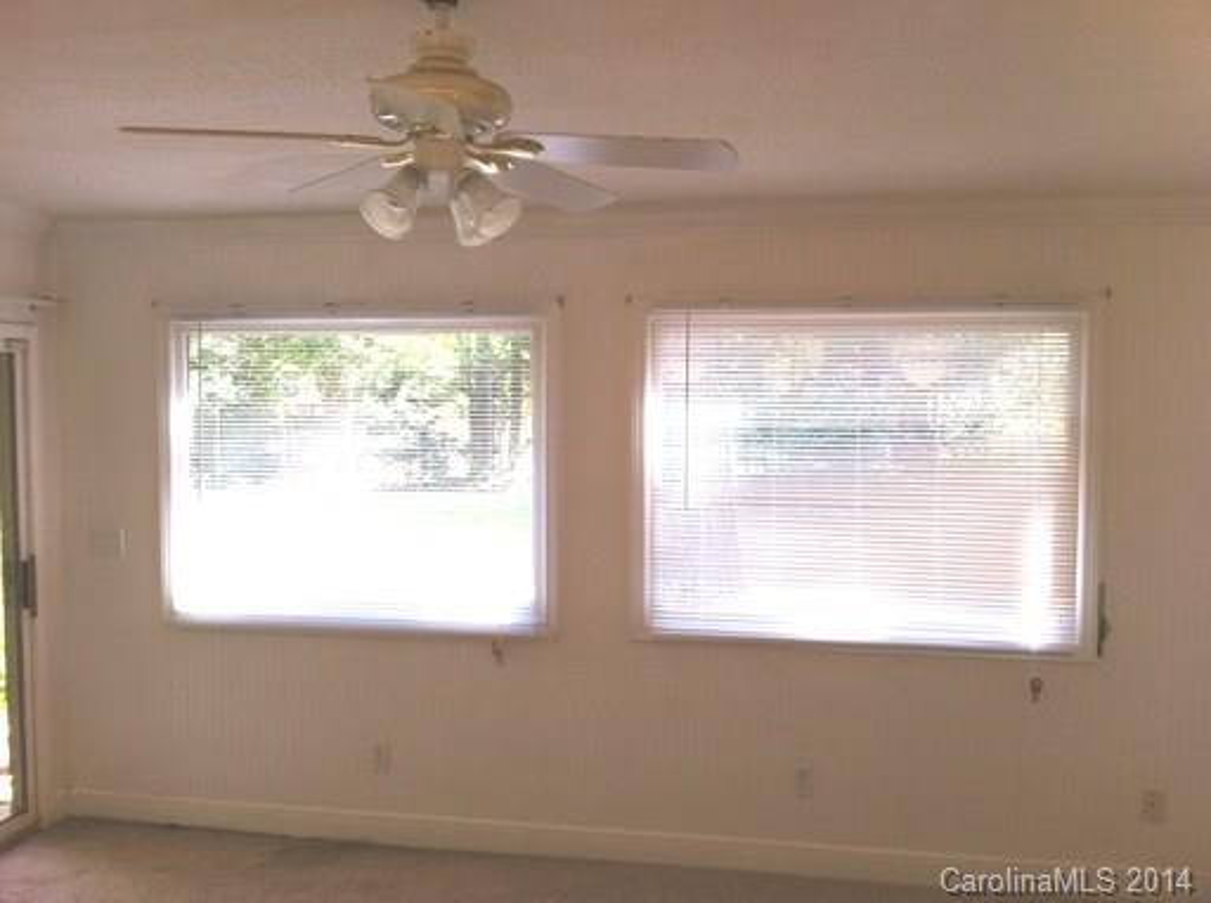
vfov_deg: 40.6
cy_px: 452
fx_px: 1222
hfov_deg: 52.7
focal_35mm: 35
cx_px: 606
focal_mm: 3.85
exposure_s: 1/30
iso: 80
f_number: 2.8
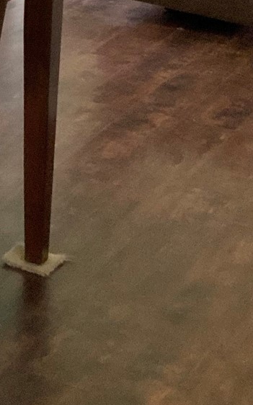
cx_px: -185
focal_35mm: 112
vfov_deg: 18.2
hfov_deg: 11.0
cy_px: 17
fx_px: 1236
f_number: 1.8
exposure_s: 1/60
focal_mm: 3
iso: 200
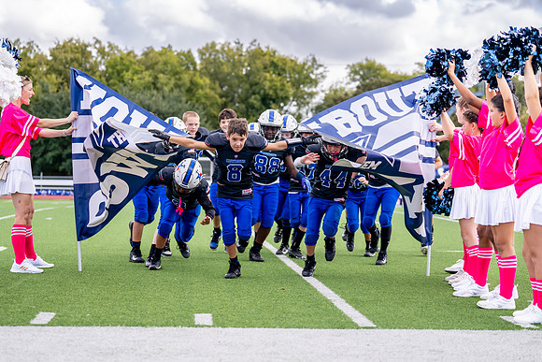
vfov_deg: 16.7
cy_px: 153
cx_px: 253
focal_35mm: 82
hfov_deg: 24.8
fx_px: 1233
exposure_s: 1/2000
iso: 250
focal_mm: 70
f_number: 2.8
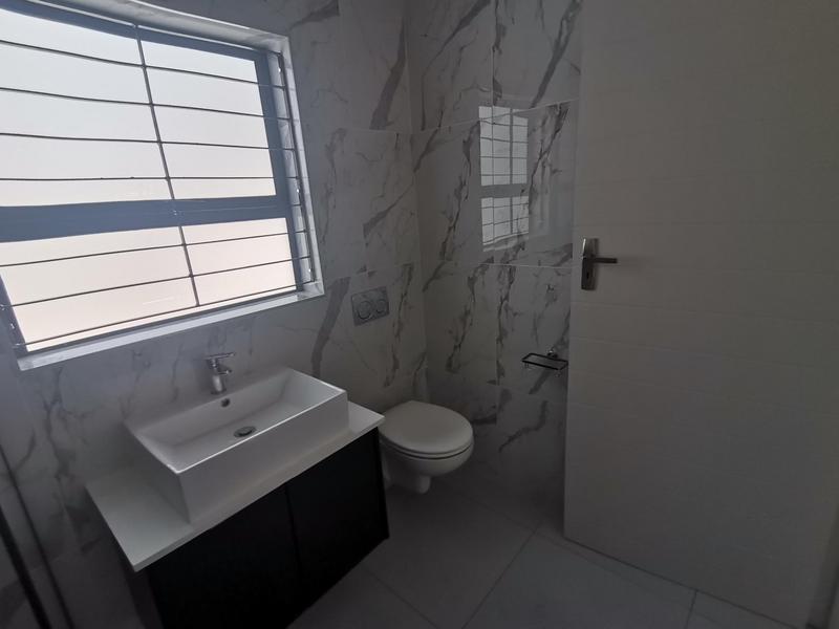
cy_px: 314
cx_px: 420
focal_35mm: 17
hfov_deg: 91.0
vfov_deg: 74.7
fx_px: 412
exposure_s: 1/193
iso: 50
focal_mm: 1.78
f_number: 2.4
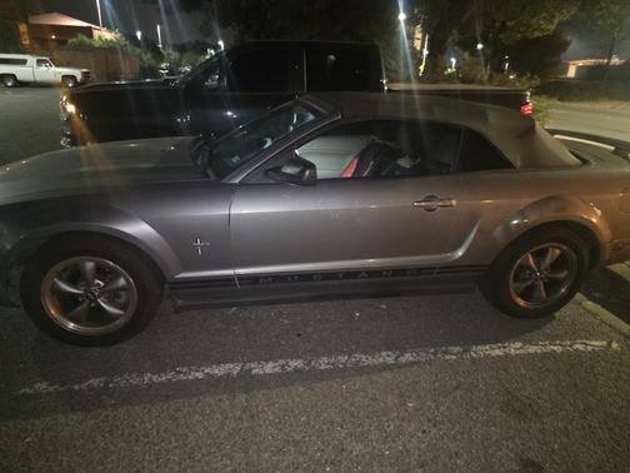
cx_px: 315
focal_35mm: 23
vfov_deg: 58.9
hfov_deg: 73.9
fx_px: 419
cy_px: 236
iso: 12500
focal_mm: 6.3
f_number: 1.7
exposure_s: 1/8
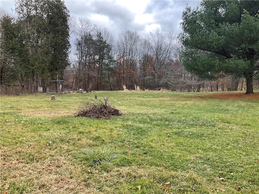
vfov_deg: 48.2
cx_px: 130
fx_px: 217
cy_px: 97
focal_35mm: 29
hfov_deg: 61.7
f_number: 1.8
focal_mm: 3
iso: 20
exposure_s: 1/120
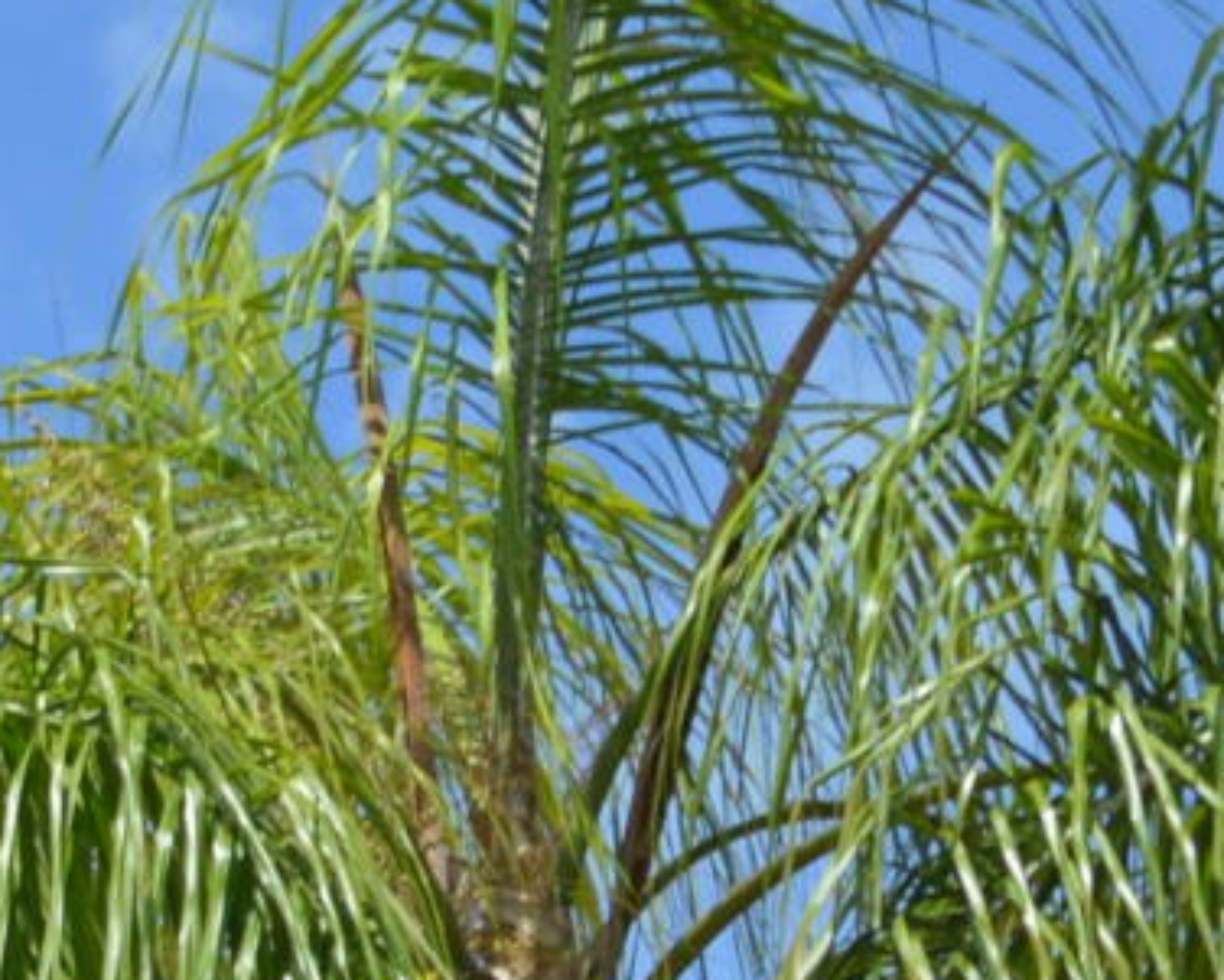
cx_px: -1917
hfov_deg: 7.2
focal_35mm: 247
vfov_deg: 5.8
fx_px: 8950
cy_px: 3155
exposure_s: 1/320
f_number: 9
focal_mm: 22
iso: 100
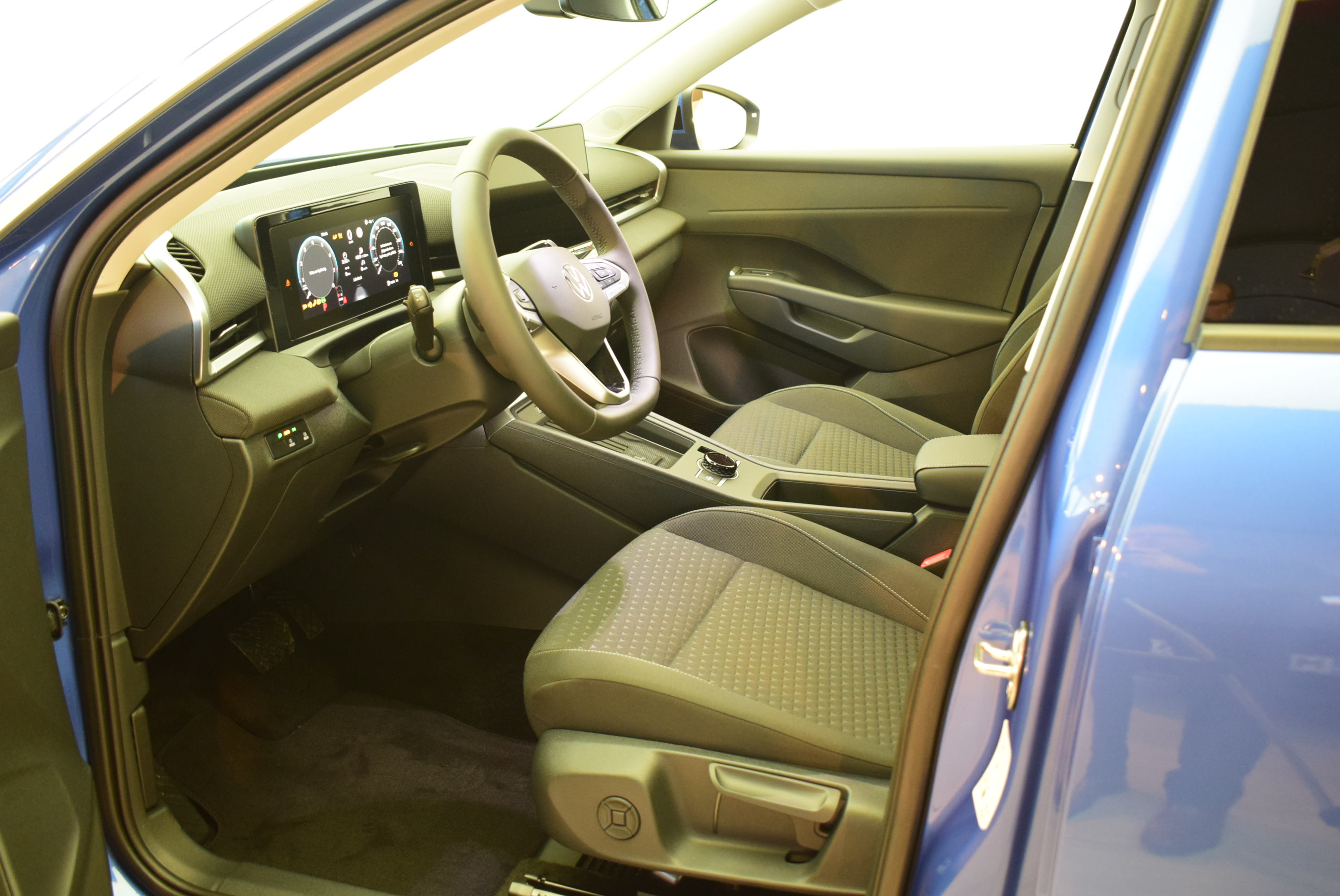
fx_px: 1285
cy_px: 448
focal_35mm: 34
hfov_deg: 55.1
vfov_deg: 38.4
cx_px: 670
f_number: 3.8
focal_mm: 23
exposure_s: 1/25
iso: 1600
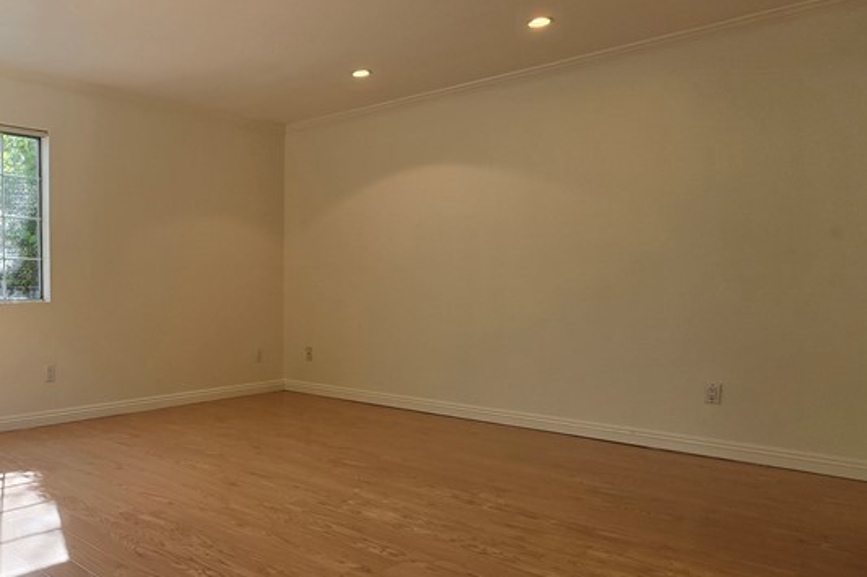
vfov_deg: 49.4
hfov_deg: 62.0
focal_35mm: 26
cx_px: 143
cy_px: 328
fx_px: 626
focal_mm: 2.2
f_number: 1.9
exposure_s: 1/248
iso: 40
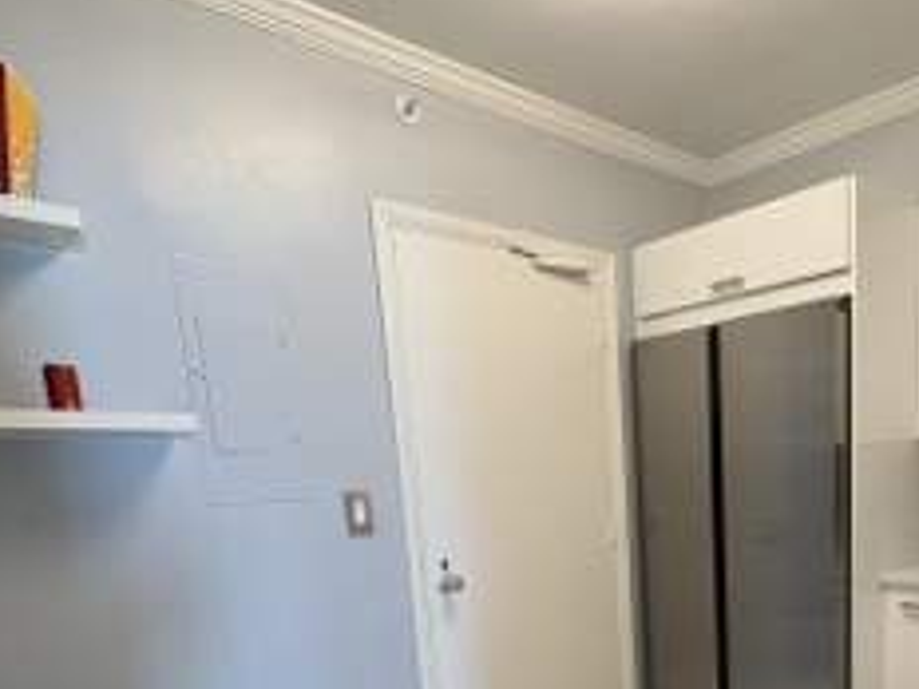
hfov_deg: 58.7
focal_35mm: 29
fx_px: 770
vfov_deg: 44.0
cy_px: 618
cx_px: 681
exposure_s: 1/60
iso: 125
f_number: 2.2
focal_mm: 2.22
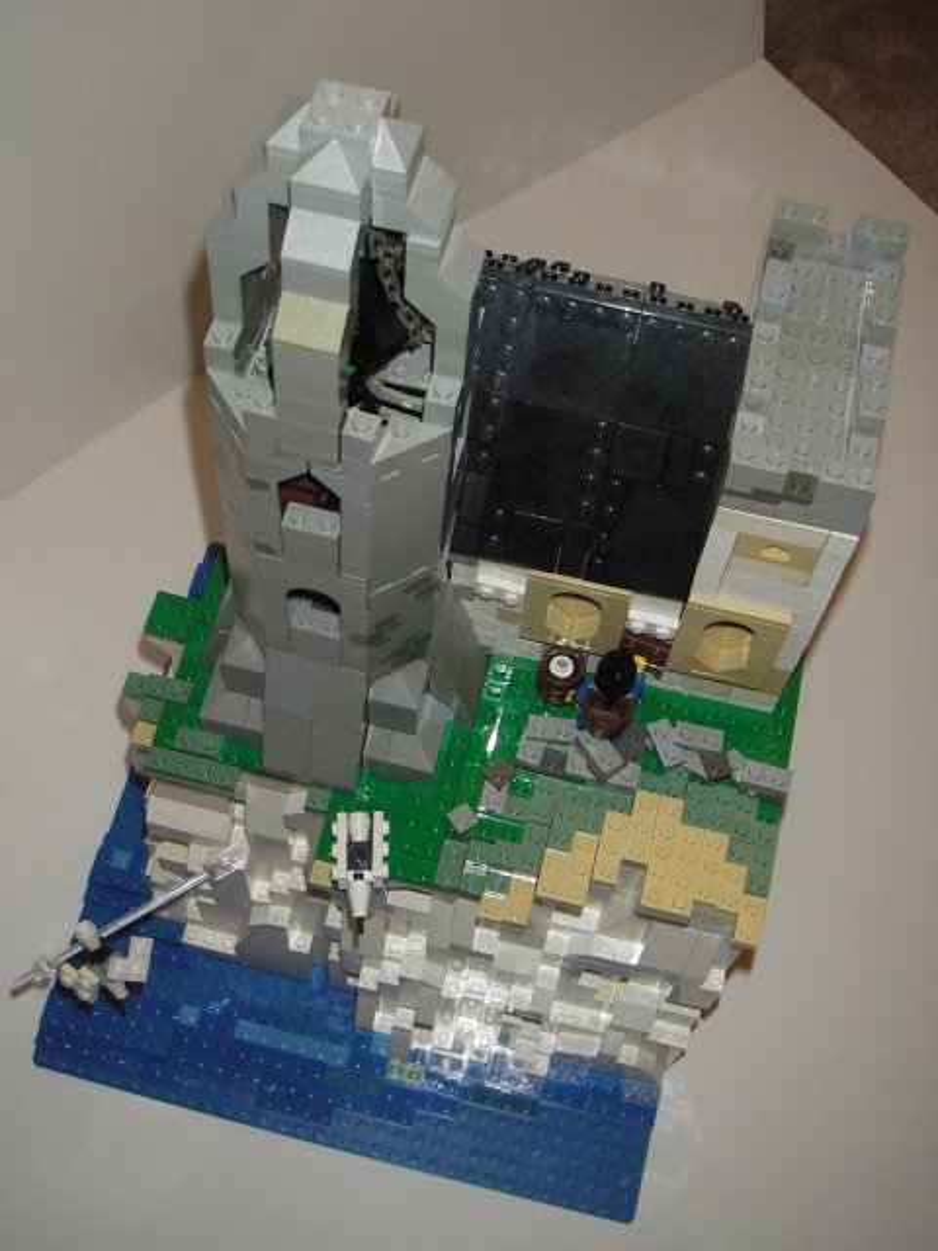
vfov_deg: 49.0
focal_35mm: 38
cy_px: 626
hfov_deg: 37.7
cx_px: 469
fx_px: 1373
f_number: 3.3
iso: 100
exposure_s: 1/30
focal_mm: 6.3
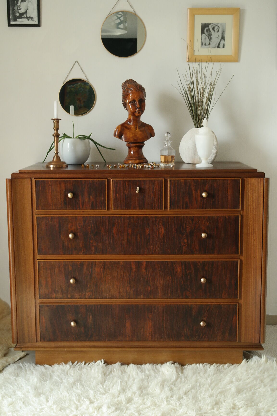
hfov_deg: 25.5
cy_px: 208
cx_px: 138
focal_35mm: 53
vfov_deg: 37.5
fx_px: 612
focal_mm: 35
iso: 800
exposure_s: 1/25
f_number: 5.6
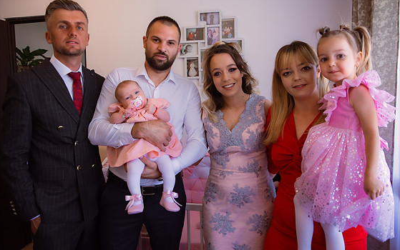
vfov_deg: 46.1
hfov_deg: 68.3
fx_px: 294
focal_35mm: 27
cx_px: 207
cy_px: 122
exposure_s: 1/400
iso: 800
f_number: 2.8
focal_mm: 24
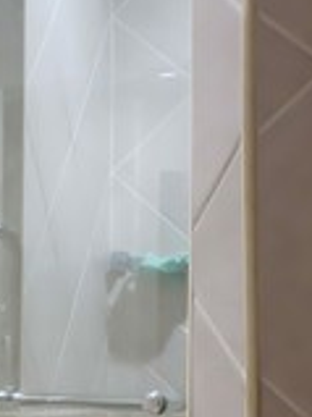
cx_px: -364
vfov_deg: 22.0
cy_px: 378
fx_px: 1047
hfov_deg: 13.7
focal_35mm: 87
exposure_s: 1/30
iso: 2500
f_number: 4
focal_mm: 16
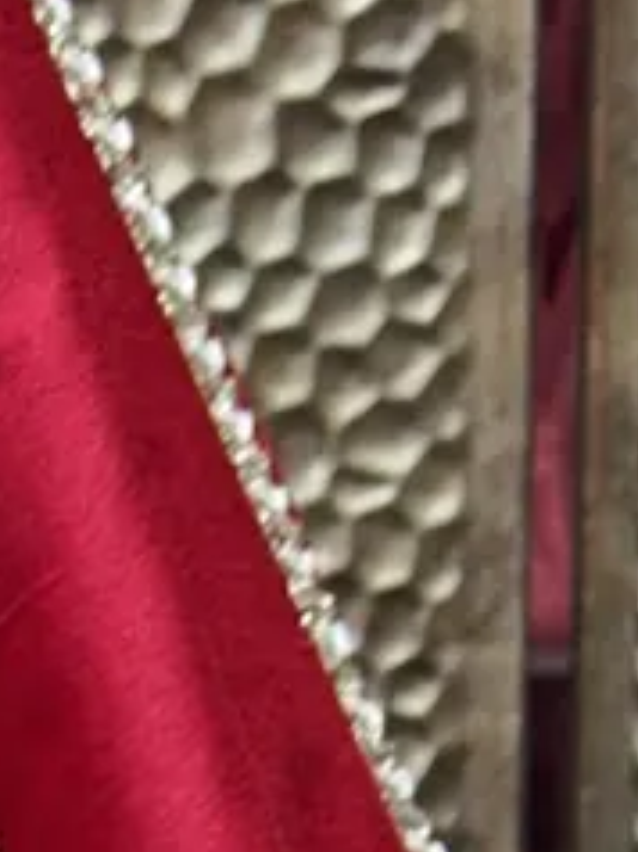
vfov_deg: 5.8
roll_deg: -0.3
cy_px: 2302
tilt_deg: -5.5
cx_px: -1011
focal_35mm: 323
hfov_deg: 4.5
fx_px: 7952
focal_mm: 6.86
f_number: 1.78
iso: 50
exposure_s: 1/50
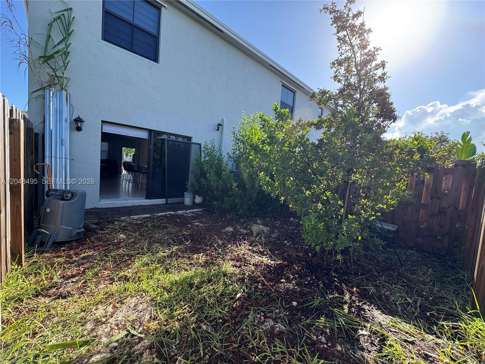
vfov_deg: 85.7
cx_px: 242
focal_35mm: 14
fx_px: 196
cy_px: 182
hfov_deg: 102.1
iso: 40
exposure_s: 1/401
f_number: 2.2
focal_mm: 2.22
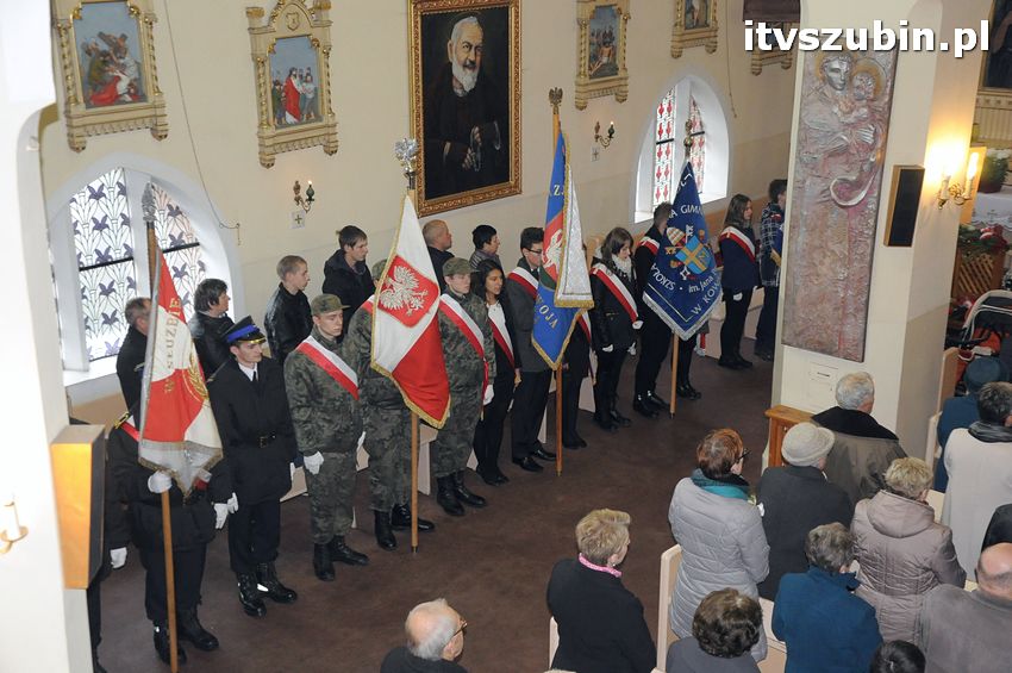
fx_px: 1348
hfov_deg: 41.1
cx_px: 506
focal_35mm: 48
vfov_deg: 28.0
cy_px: 336
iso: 1600
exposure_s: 1/60
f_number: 5
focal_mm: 32
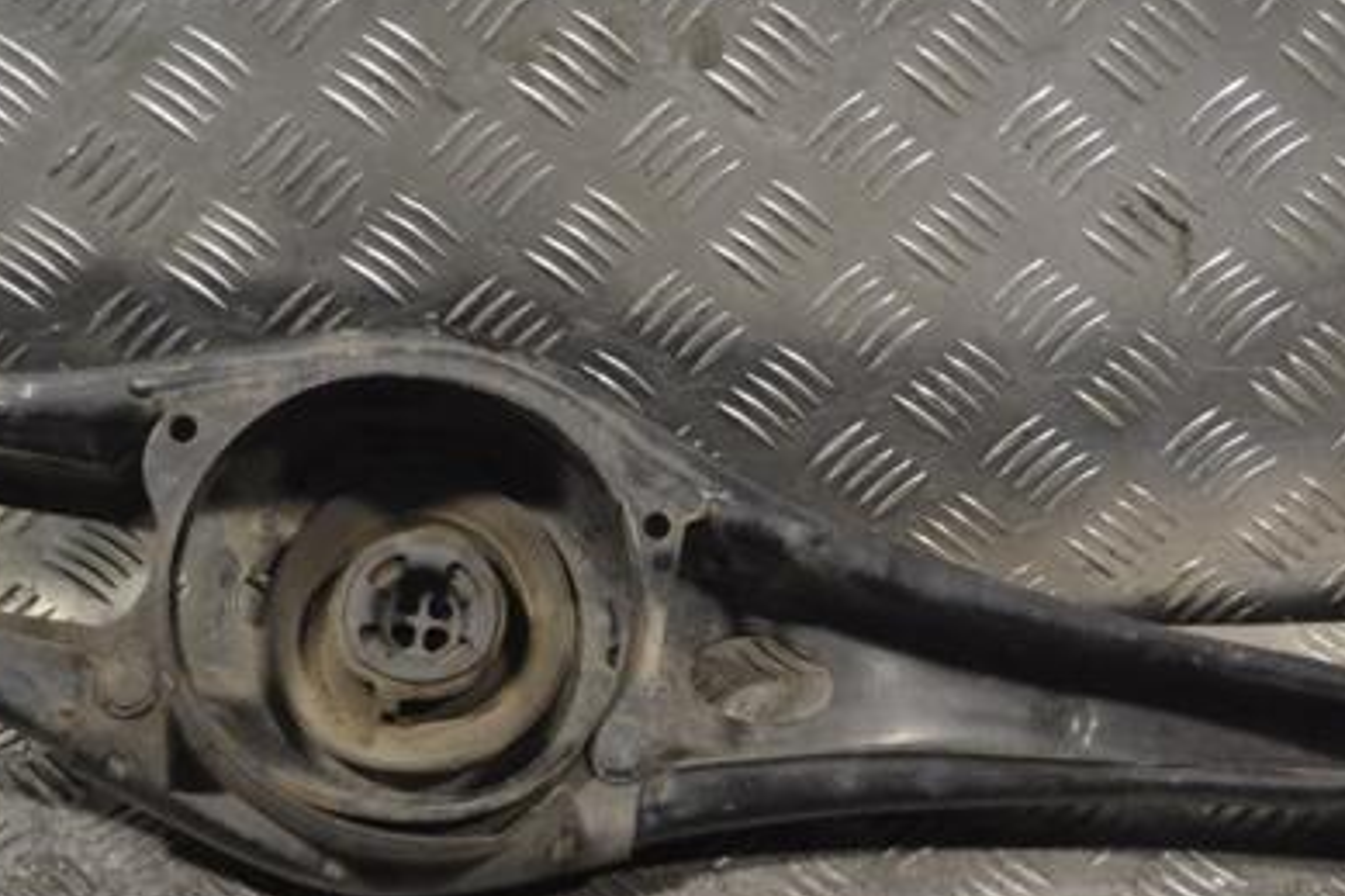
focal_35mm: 74
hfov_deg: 27.4
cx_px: 709
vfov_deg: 18.4
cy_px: 533
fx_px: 2763
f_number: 4.8
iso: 400
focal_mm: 32
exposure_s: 1/100
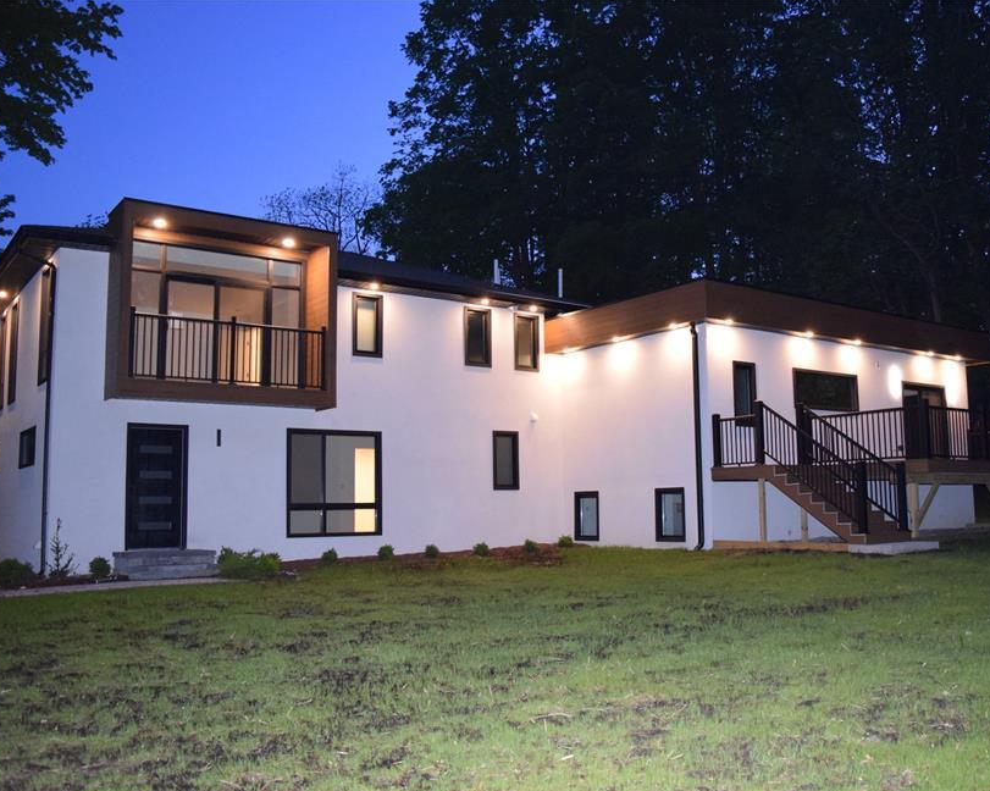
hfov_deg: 55.5
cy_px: 415
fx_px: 937
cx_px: 568
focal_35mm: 32
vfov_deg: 45.7
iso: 3200
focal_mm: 18
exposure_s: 1/60
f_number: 3.5
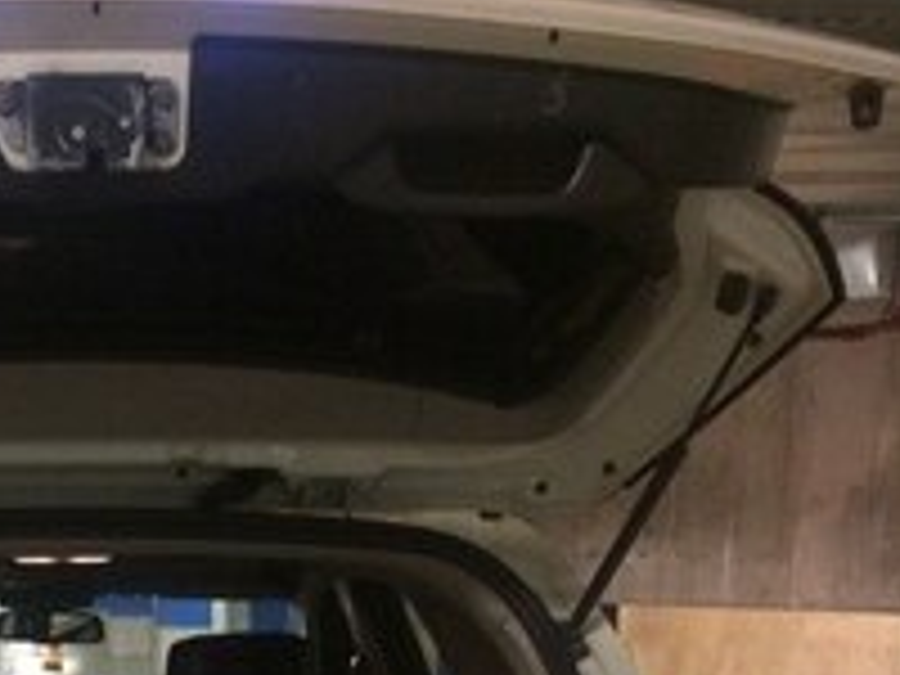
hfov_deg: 26.1
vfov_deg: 18.3
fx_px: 1872
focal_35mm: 72
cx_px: 72
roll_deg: +1.1
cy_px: 990
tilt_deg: -12.9
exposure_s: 1/20
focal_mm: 4.15
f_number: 2.2
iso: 320
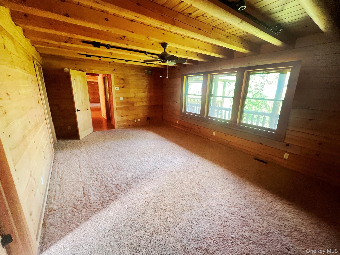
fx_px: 128
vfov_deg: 89.9
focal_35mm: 13
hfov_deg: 106.2
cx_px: 170
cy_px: 128
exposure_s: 1/60
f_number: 1.8
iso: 640
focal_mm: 1.57
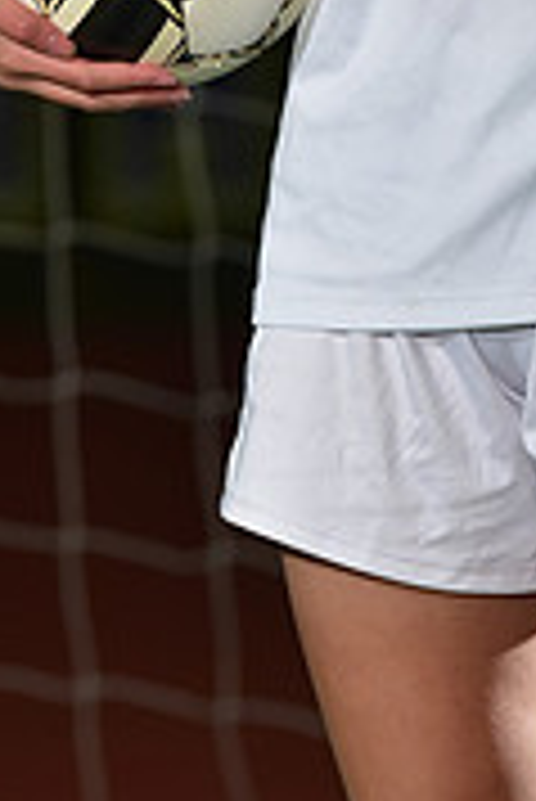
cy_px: -369
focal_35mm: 653
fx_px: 14554
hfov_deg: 2.1
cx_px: 462
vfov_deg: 3.1
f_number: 5
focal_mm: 200
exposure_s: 1/200
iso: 1000
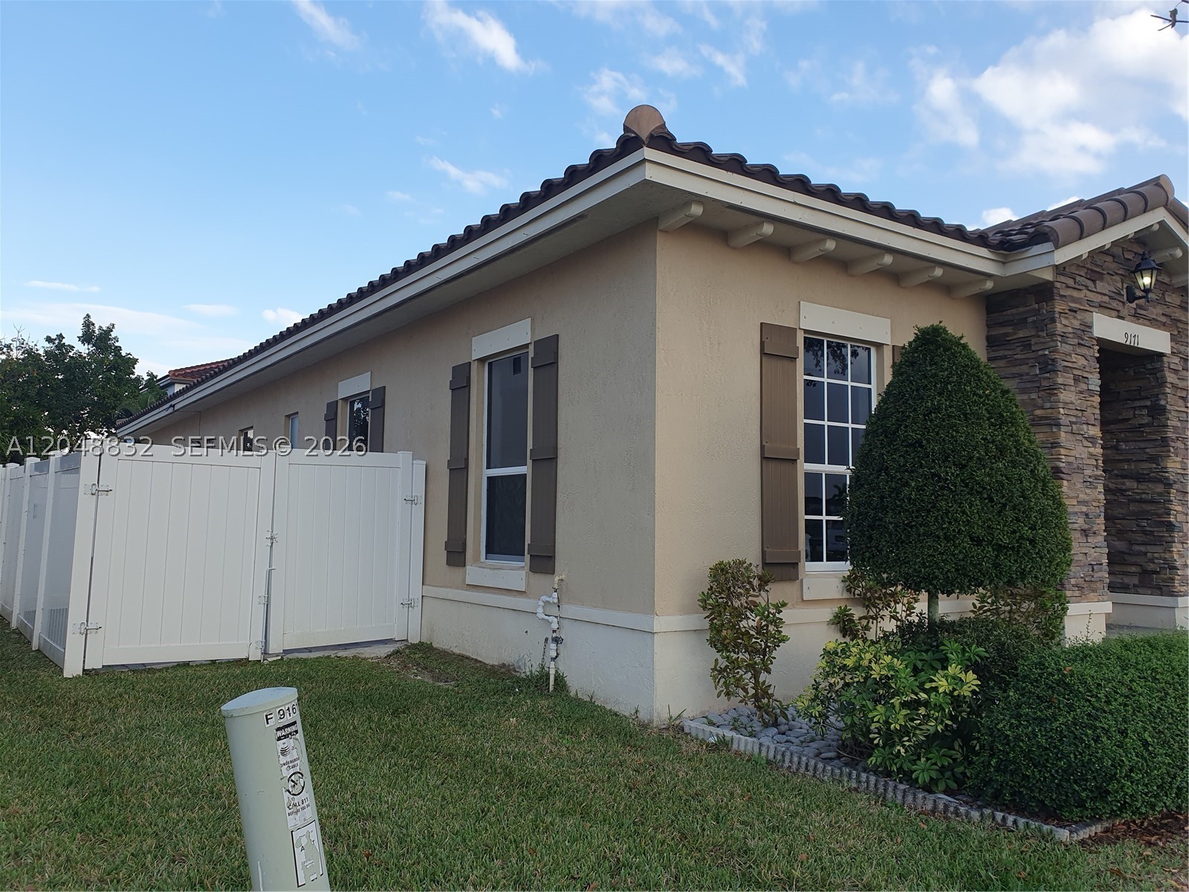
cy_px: 446
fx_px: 893
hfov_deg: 67.3
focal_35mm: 26
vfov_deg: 53.1
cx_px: 594
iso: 50
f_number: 2.4
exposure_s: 1/568
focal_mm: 4.32
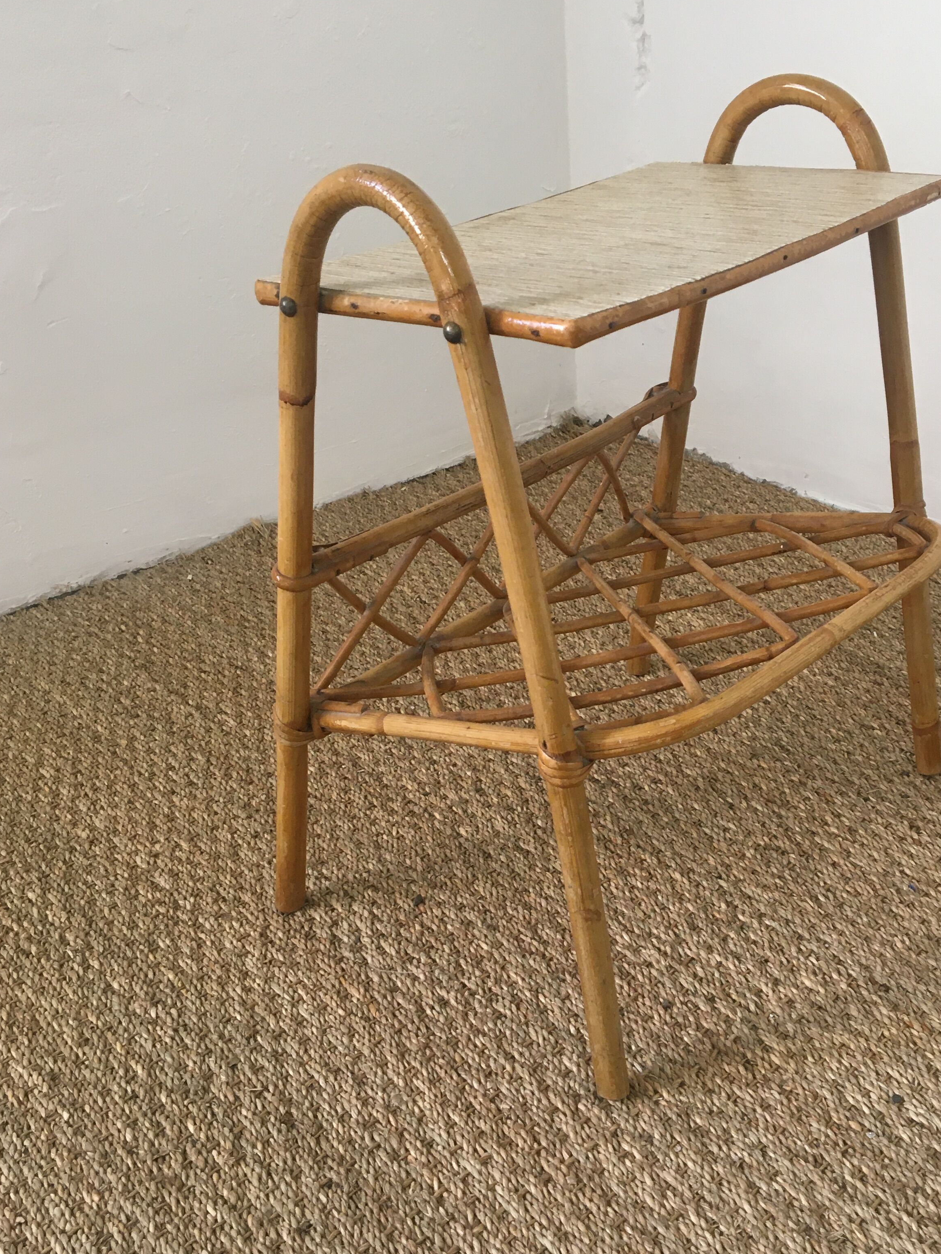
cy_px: 627
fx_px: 1377
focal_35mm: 38
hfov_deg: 37.6
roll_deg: +3.3
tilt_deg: -27.1
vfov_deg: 49.0
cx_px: 573
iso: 80
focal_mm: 4.15
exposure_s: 1/33
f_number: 2.2
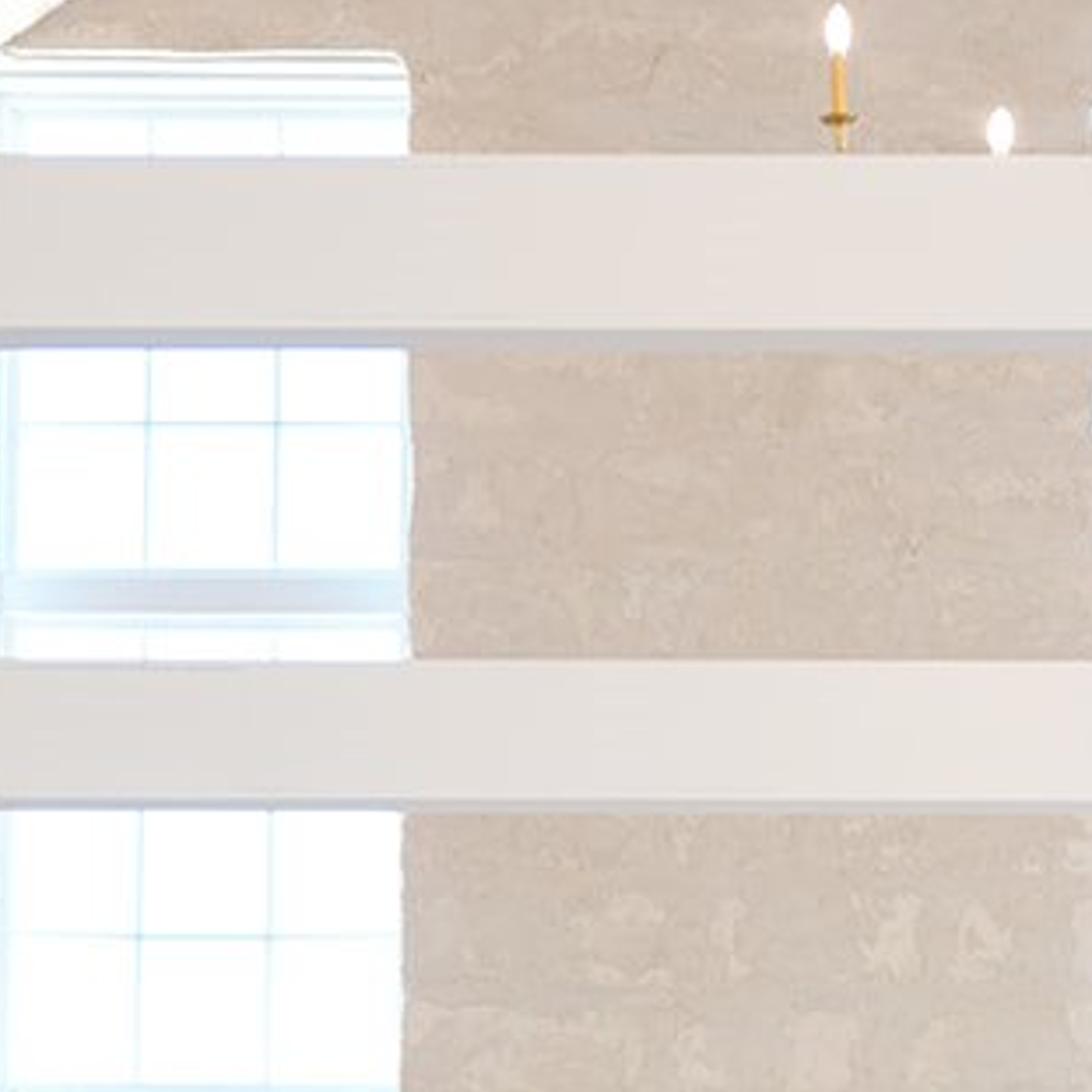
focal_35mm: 306
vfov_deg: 5.7
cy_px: 1396
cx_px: 1548
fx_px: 10921
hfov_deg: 5.7
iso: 640
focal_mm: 70
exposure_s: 1/160
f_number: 2.8
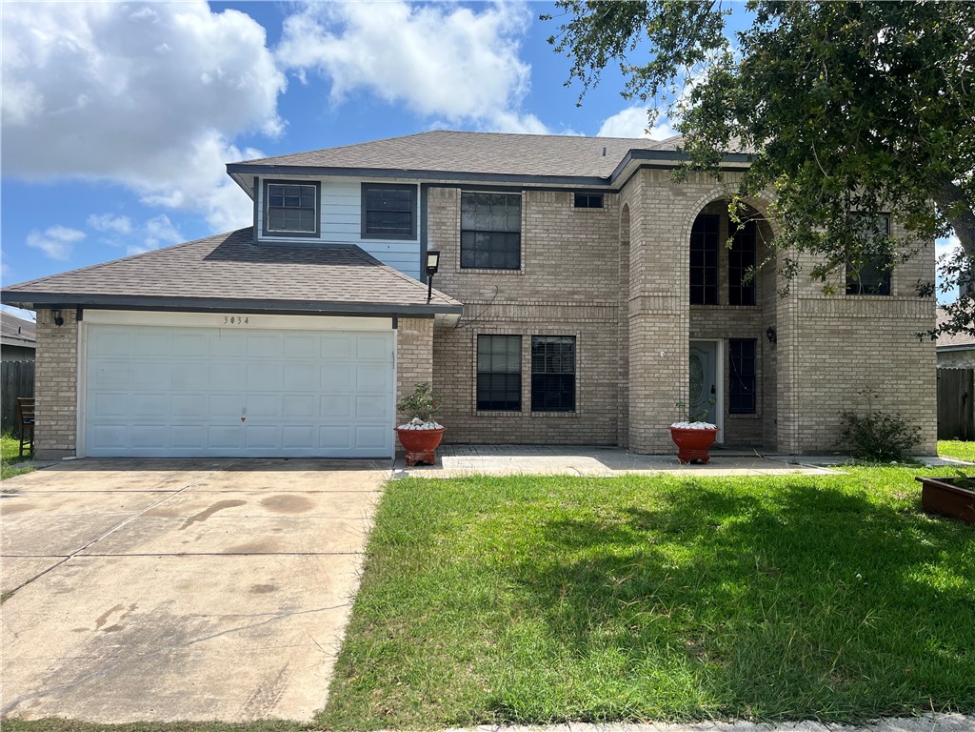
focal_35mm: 26
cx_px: 488
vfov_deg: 53.1
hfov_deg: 67.3
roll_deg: -0.1
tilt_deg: +2.1
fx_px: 732
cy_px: 366
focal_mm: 5.1
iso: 50
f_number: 1.6
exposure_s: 1/3876
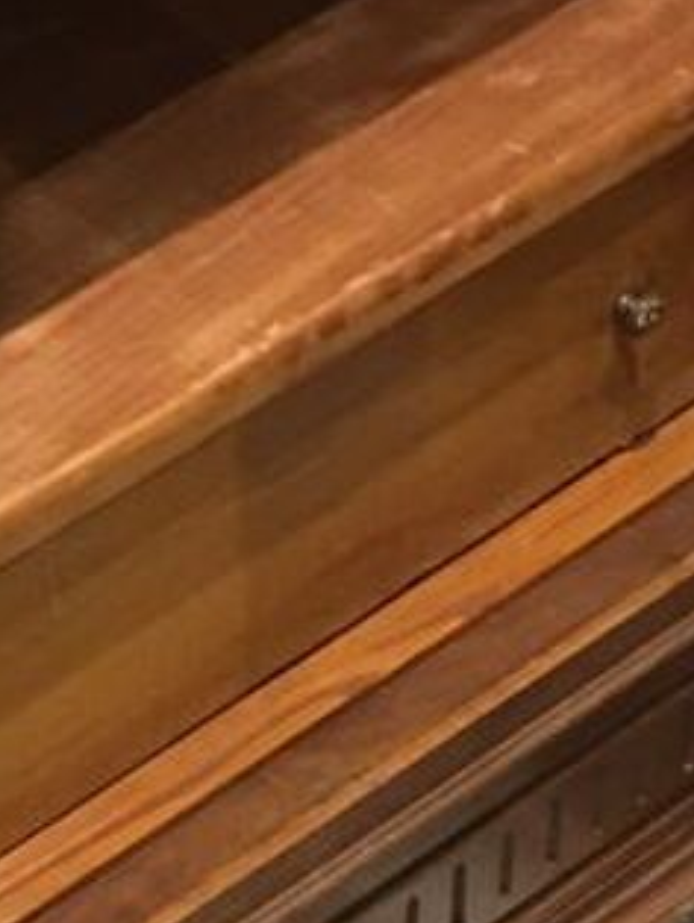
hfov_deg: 11.3
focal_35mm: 123
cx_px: -515
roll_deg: +12.0
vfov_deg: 15.9
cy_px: 748
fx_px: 3284
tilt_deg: -41.7
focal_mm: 4.15
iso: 100
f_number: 2.2
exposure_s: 1/8
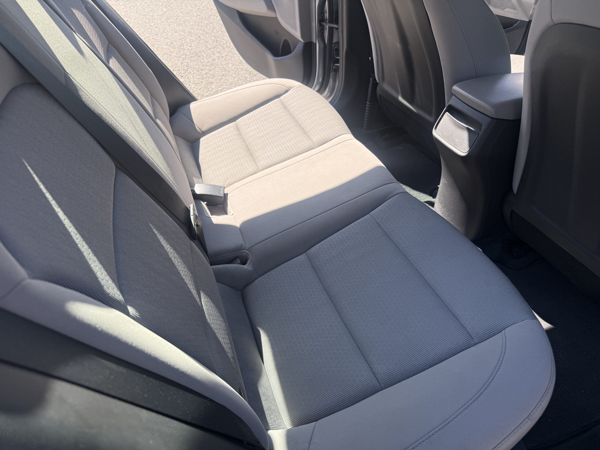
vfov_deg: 56.8
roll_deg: -1.8
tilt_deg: -37.2
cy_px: 225
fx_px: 416
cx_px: 300
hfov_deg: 71.6
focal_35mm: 24
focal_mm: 6.76
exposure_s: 1/1032
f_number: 1.78
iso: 100
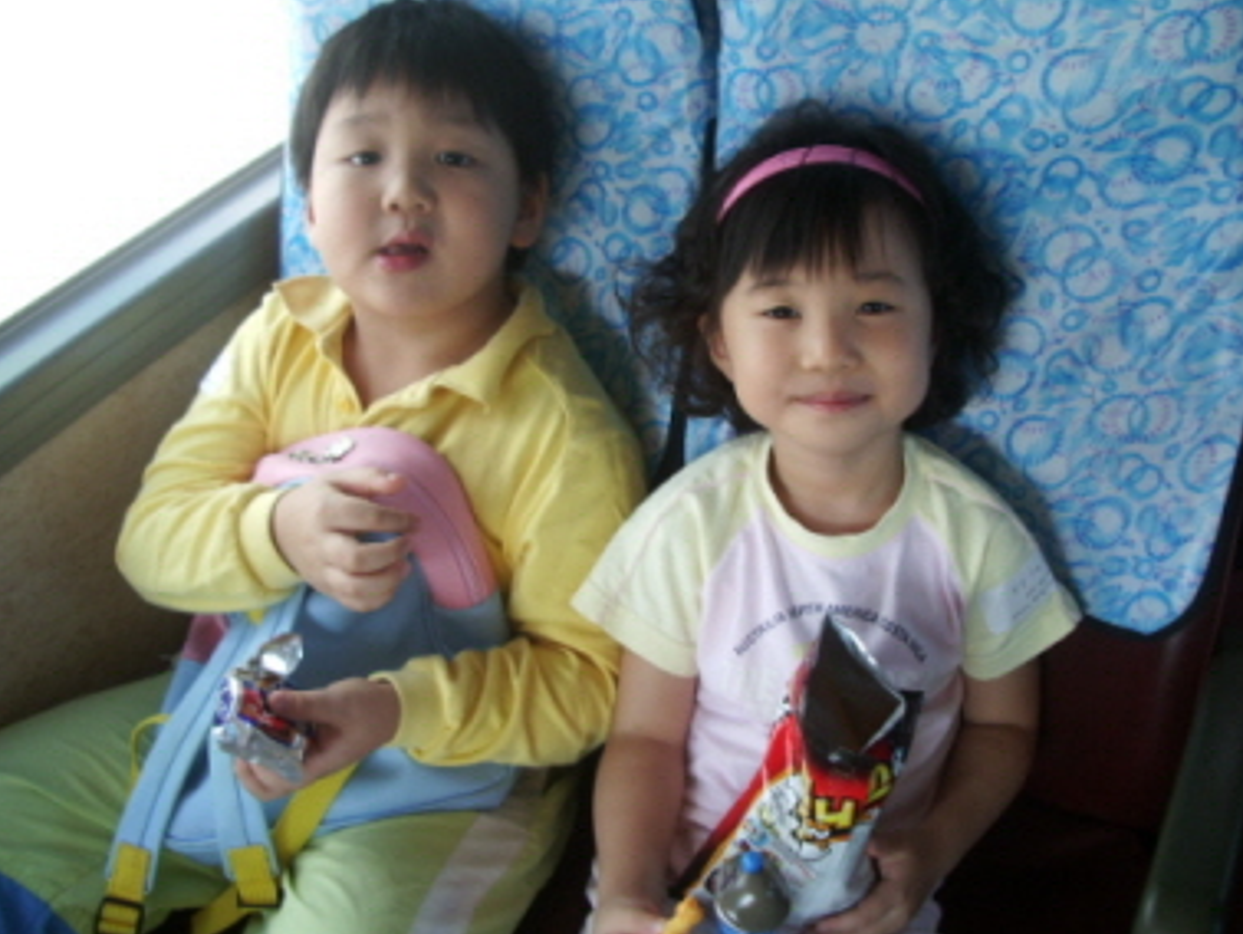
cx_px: 605
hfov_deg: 50.1
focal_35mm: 37
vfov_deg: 38.7
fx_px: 1329
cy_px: 454
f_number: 2.6
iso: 100
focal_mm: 5.8
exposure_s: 1/30
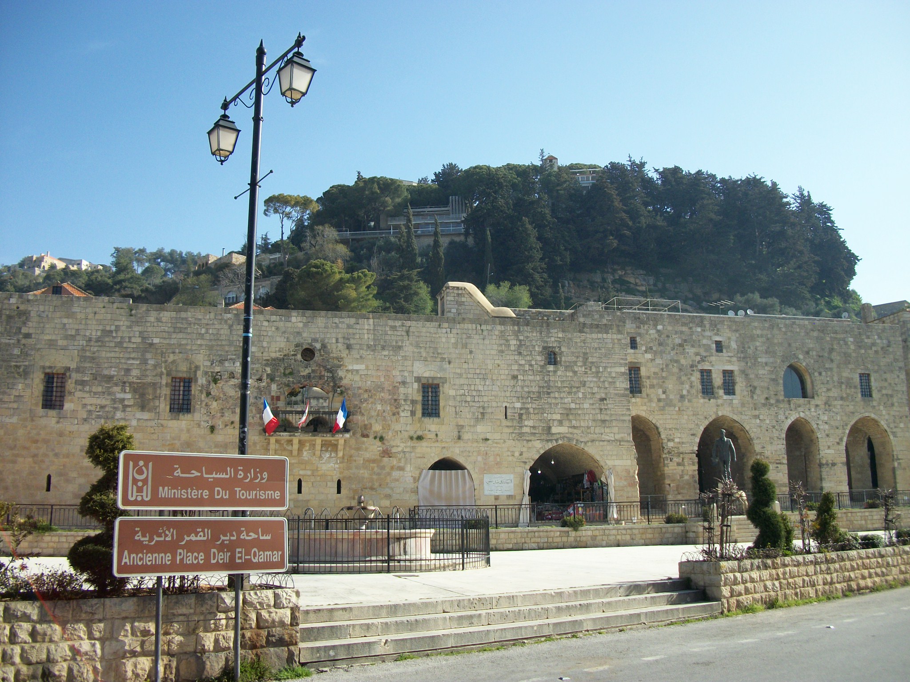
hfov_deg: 56.8
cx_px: 455
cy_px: 341
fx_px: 841
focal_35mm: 32
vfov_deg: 44.2
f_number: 8.8
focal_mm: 5.7
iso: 80
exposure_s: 1/125
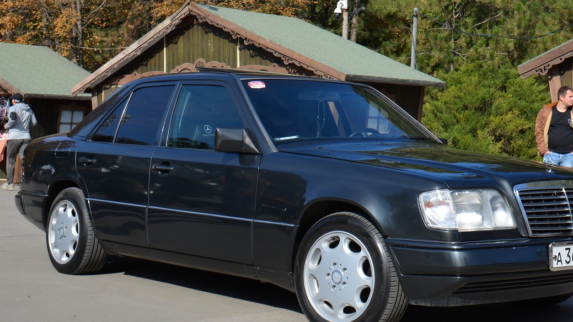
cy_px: 111
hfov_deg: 35.3
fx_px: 896
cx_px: 343
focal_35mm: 59
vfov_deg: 20.3
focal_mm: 26
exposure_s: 1/250
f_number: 8
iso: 140
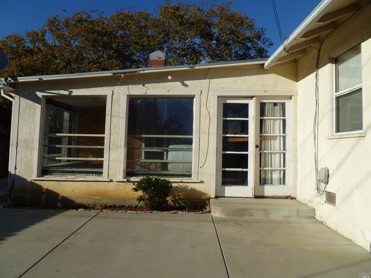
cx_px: 186
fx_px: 300
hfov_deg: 63.5
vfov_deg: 49.7
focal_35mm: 28
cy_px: 139
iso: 80
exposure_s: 1/160
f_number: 10
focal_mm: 5
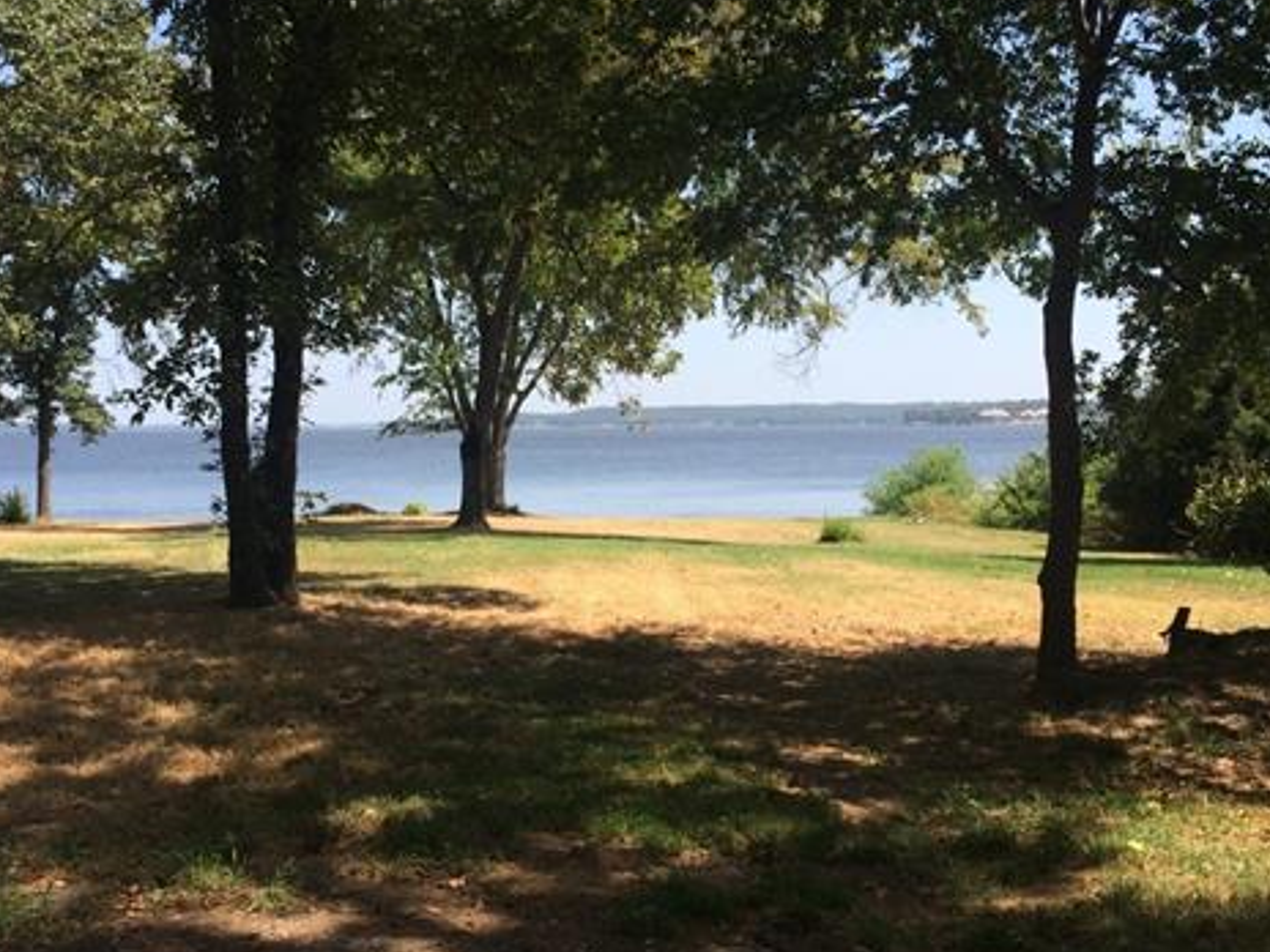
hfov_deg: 46.6
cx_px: 536
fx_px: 1468
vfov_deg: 35.8
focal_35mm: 40
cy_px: 569
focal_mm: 4.15
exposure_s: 1/1080
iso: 32
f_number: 2.2
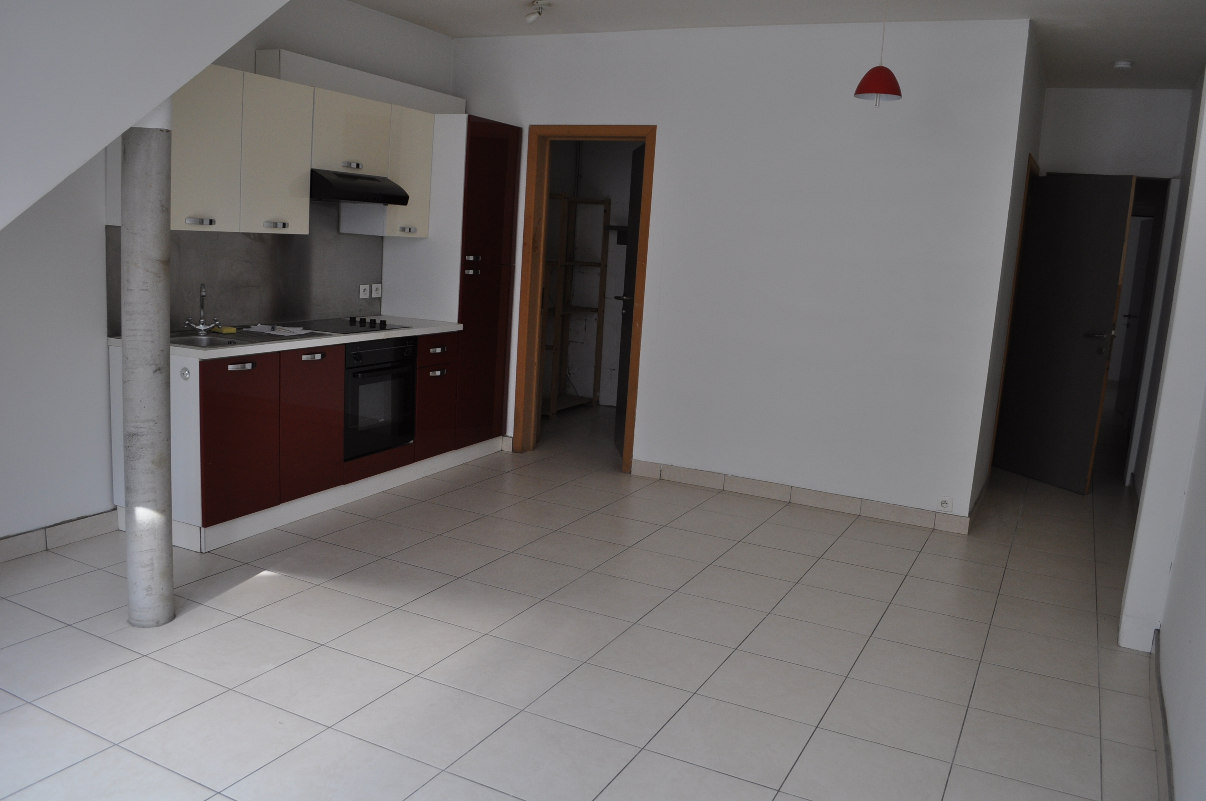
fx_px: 903
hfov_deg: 67.4
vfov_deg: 47.8
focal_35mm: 27
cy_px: 400
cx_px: 603
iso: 400
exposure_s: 1/100
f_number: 5
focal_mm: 18
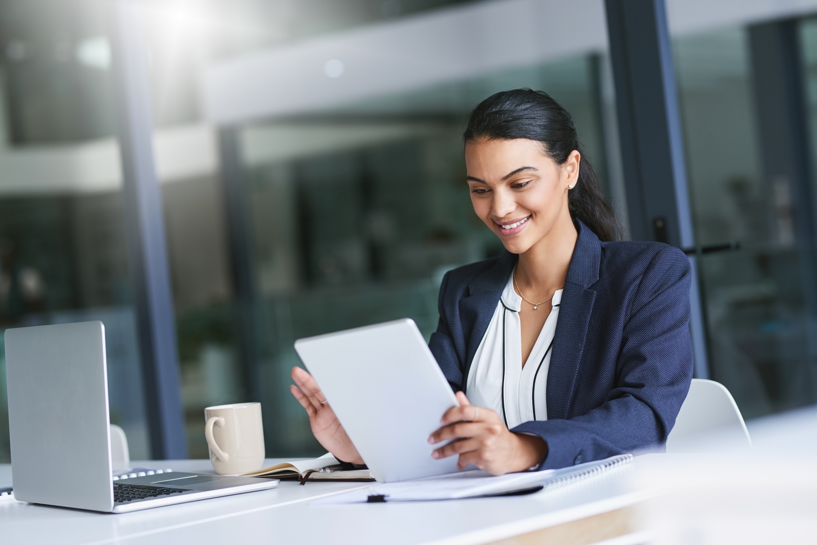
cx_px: 408
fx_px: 1929
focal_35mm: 85
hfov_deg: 23.9
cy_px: 272
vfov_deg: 16.1
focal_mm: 85
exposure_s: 1/200
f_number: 2.5
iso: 200
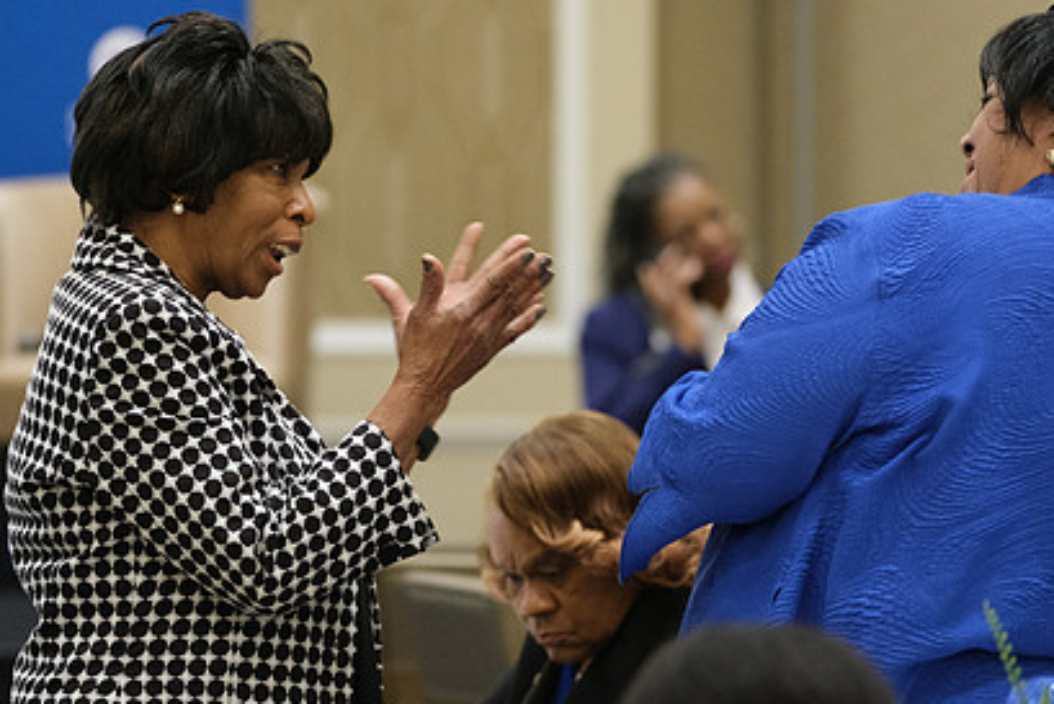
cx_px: 474
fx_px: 8727
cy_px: 367
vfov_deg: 4.6
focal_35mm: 298
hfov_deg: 6.9
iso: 3200
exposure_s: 1/160
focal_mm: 140
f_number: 2.8
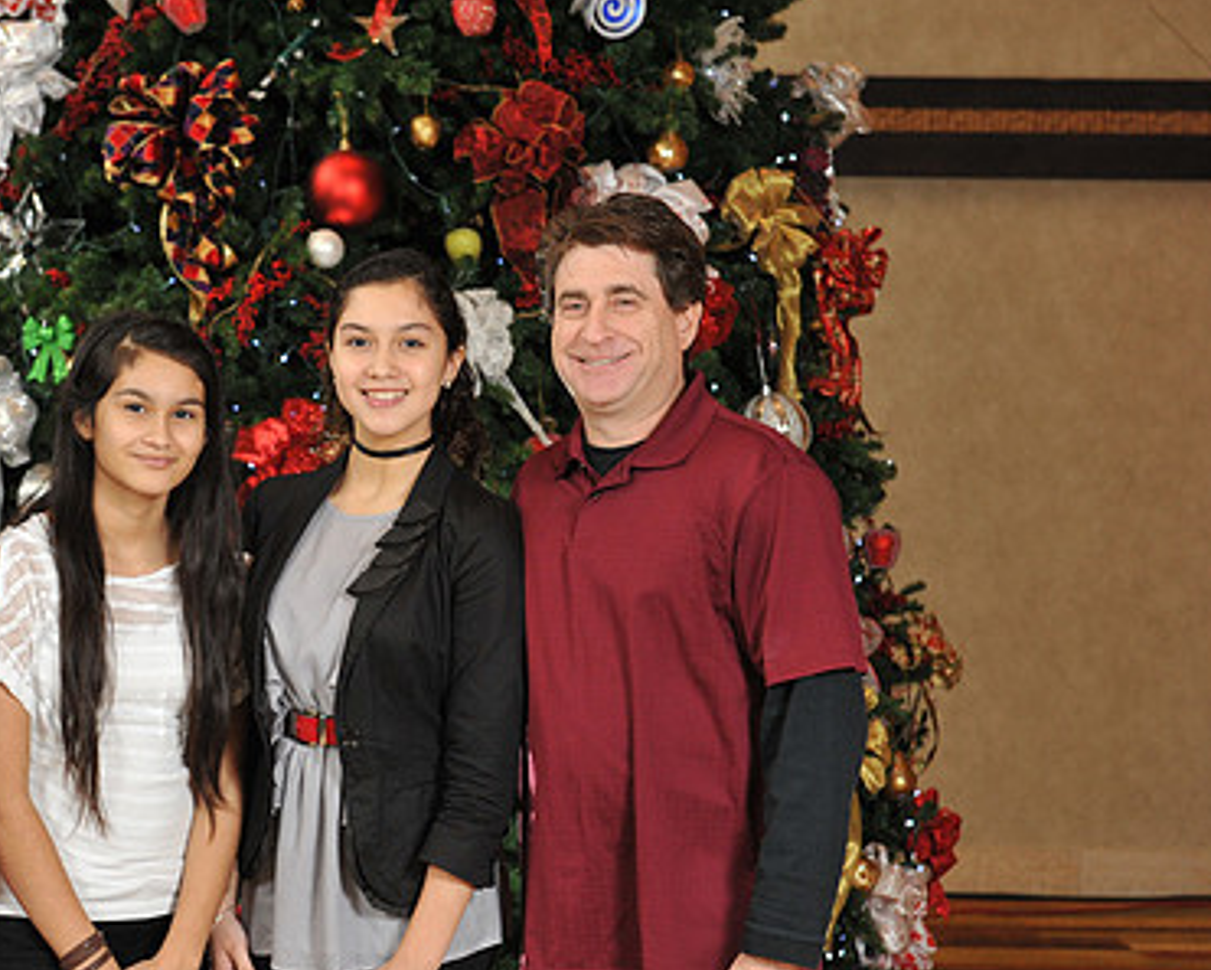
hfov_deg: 21.6
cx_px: 353
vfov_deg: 17.4
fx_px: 3155
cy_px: 614
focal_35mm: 88
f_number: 6.3
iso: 1600
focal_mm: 60
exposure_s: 1/125
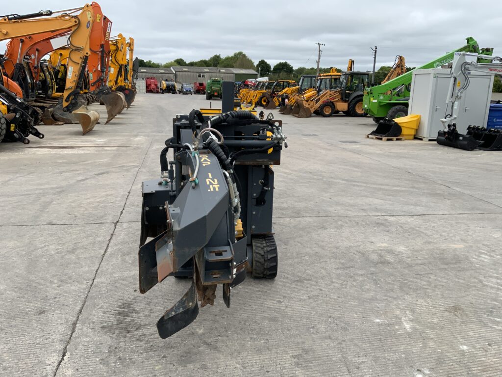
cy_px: 188
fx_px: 421
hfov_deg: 61.7
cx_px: 251
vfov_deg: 48.2
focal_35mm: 29
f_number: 1.8
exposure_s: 1/804
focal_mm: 3
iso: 16
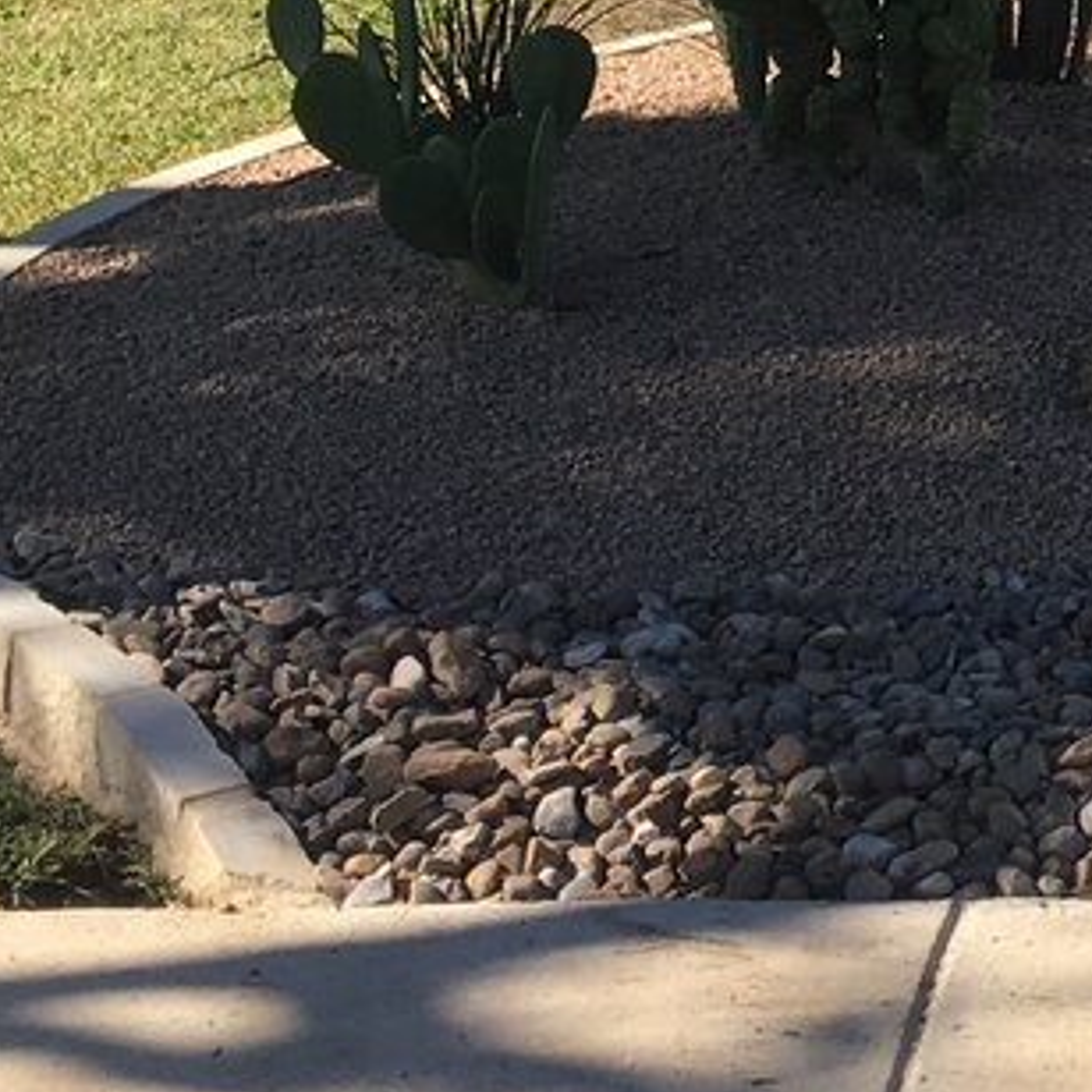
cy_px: -347
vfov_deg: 12.7
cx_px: 1943
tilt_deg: -1.7
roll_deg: -1.5
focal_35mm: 133
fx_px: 4747
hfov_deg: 12.1
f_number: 2.2
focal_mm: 4.15
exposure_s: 1/916
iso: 25
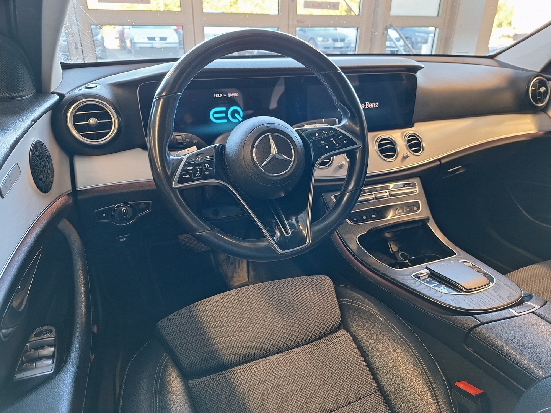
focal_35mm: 23
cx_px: 276
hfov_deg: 73.9
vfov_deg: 58.9
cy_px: 206
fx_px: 366
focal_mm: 5.54
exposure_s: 1/33
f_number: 1.8
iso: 200
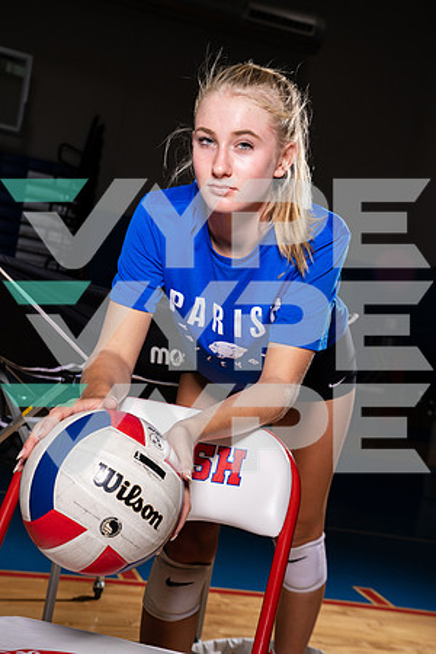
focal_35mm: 56
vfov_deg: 35.6
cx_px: 218
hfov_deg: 24.2
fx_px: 1017
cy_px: 327
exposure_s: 1/250
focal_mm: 56
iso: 400
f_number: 8
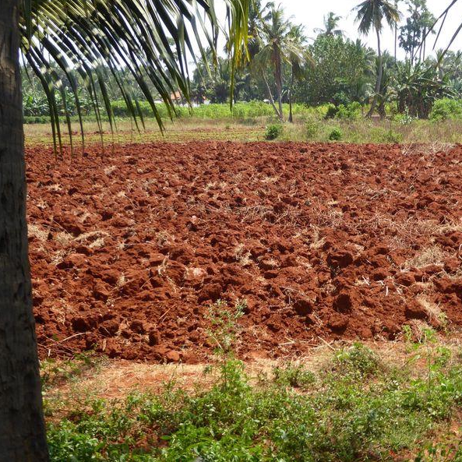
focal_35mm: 68
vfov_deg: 25.4
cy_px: 231
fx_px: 1027
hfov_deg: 25.3
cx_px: 284
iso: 80
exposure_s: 1/250
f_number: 4.1
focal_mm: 9.6
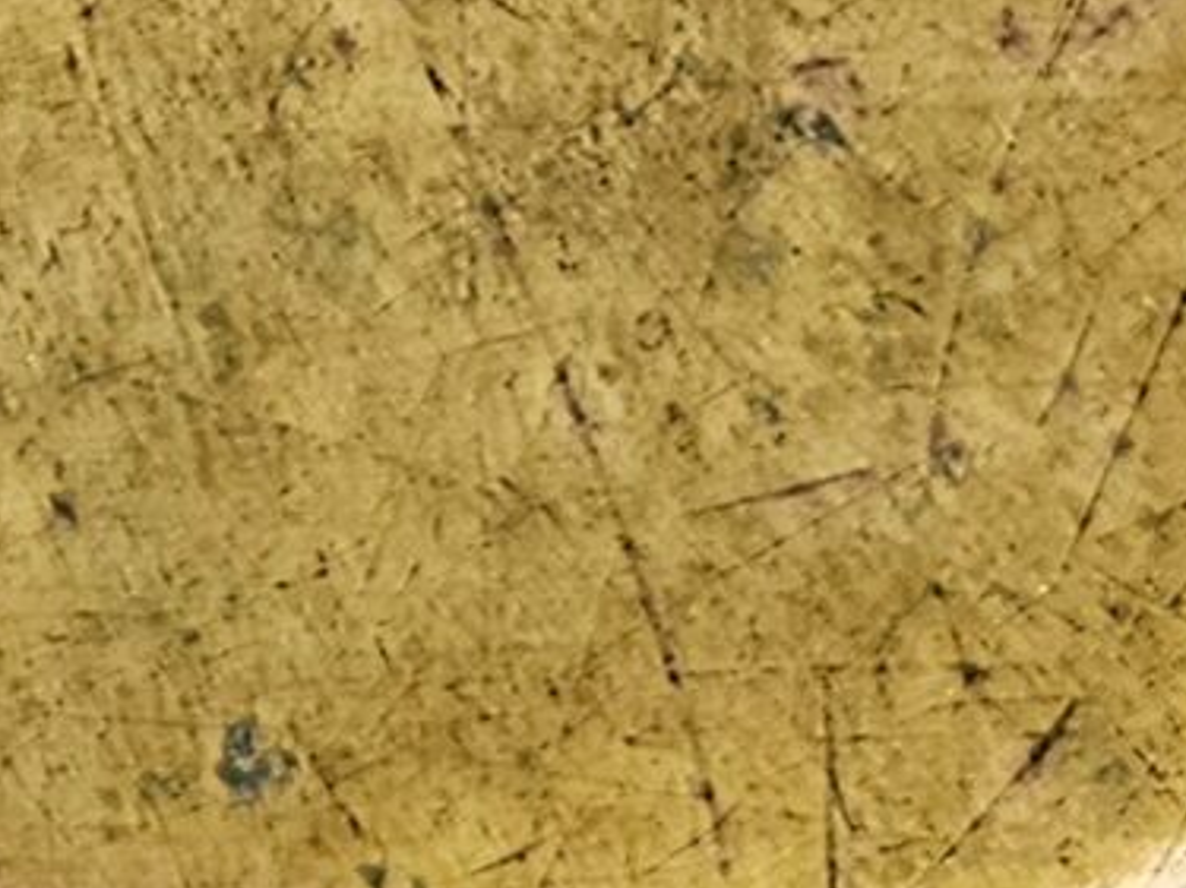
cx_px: -996
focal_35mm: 157
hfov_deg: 11.6
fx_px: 5377
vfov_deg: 8.2
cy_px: -1631
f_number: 1.7
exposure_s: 1/190
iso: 125
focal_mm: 6.3
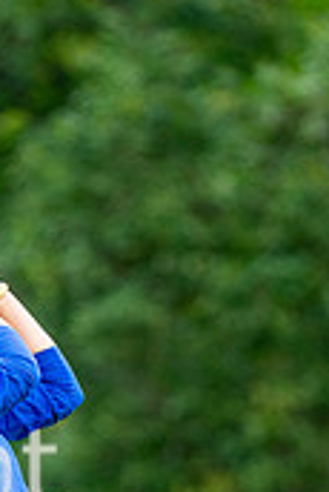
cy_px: 624
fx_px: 16087
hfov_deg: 1.2
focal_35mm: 1176
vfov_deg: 1.8
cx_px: -92
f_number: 4.5
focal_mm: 300
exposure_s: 1/640
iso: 400
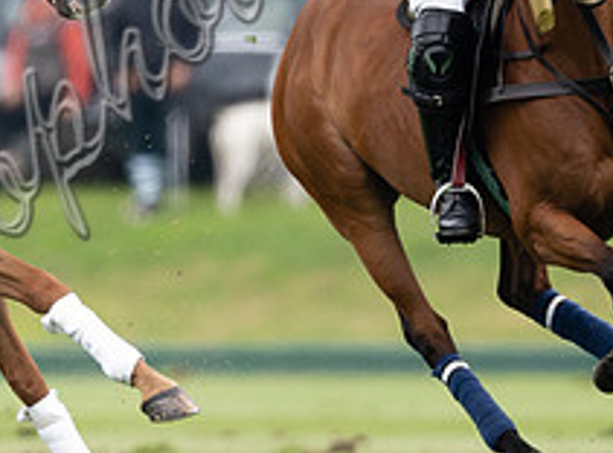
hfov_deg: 0.8
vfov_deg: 0.6
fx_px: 41579
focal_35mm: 2360
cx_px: 107
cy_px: 317
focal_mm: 500
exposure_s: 1/2000
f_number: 4
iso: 400
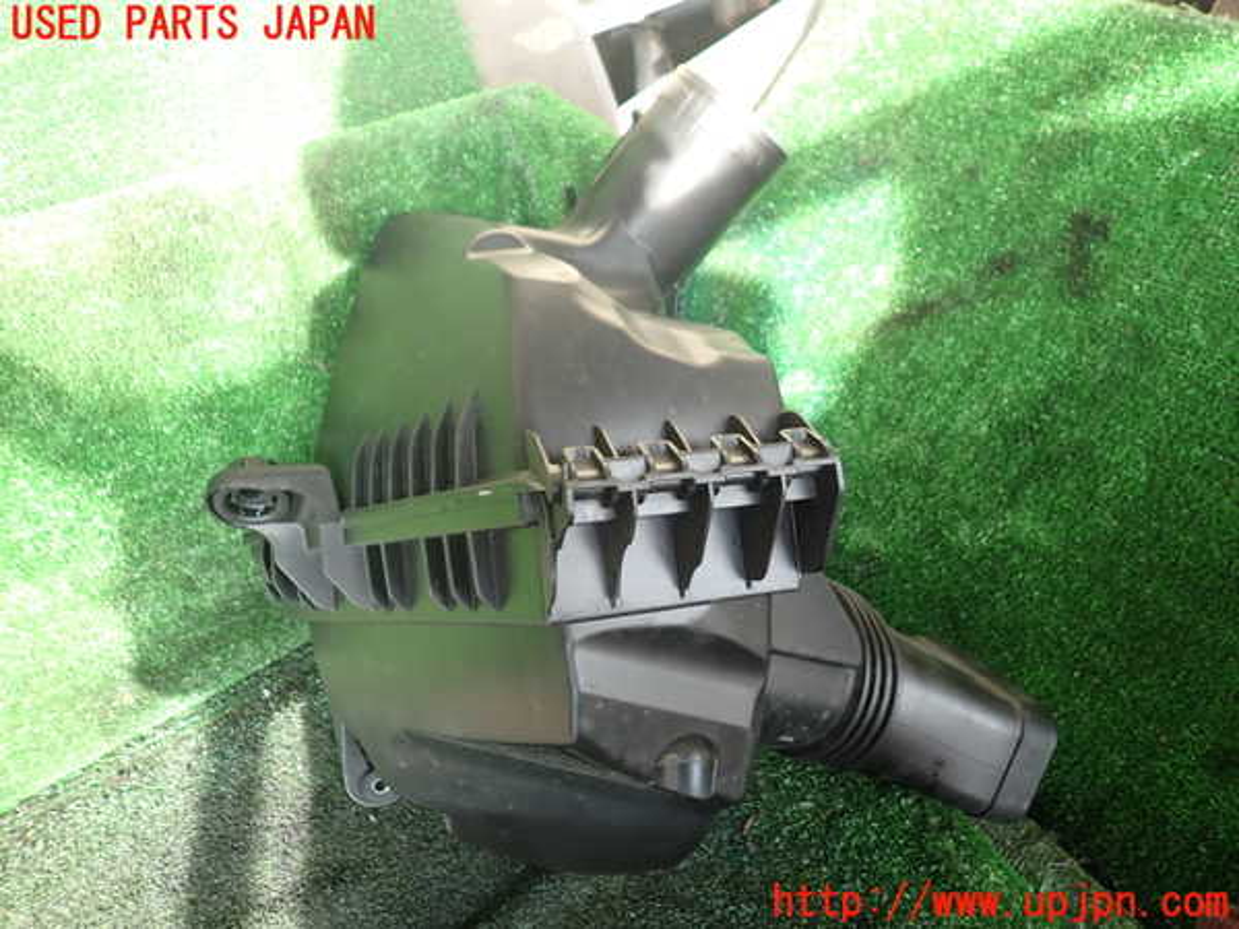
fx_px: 895
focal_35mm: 25
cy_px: 464
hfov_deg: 69.4
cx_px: 620
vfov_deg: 54.9
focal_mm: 4.5
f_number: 2
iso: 100
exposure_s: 1/80
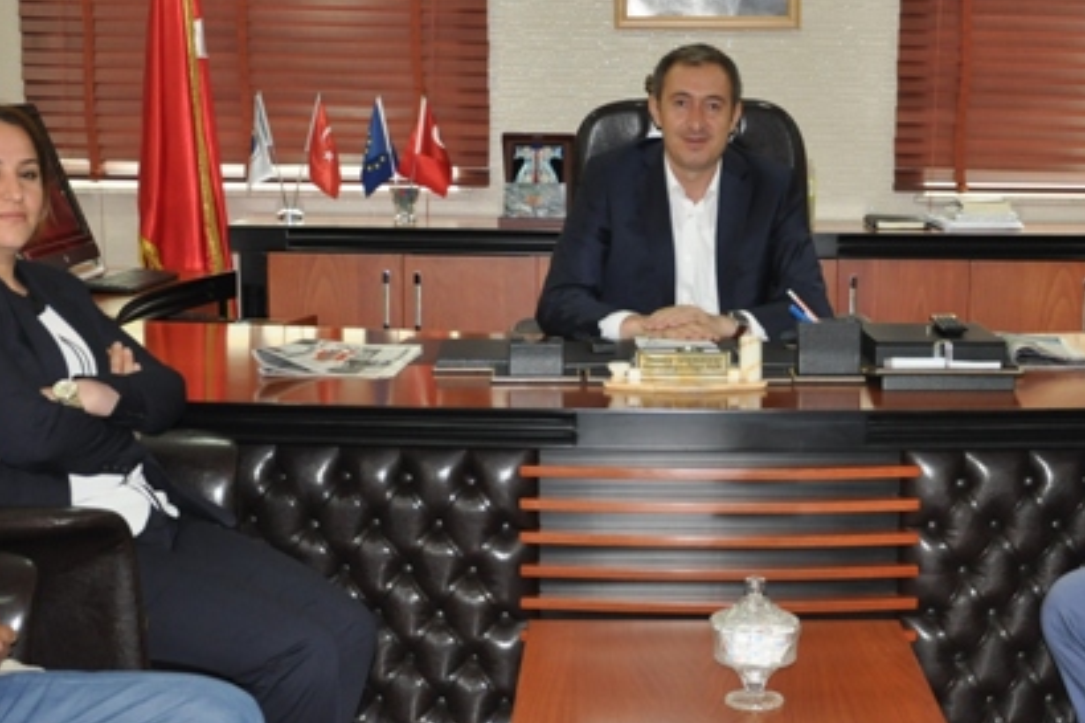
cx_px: 728
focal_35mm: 76
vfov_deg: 17.9
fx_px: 2290
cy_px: 486
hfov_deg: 26.5
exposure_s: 1/60
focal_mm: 26
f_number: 4
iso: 800
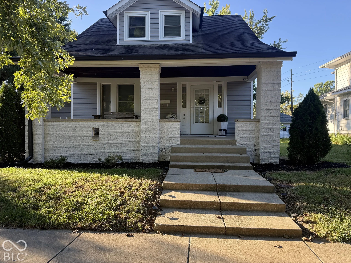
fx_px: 243
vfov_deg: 56.8
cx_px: 176
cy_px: 132
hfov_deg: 71.6
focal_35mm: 24
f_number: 1.78
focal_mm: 6.76
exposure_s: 1/521
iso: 100
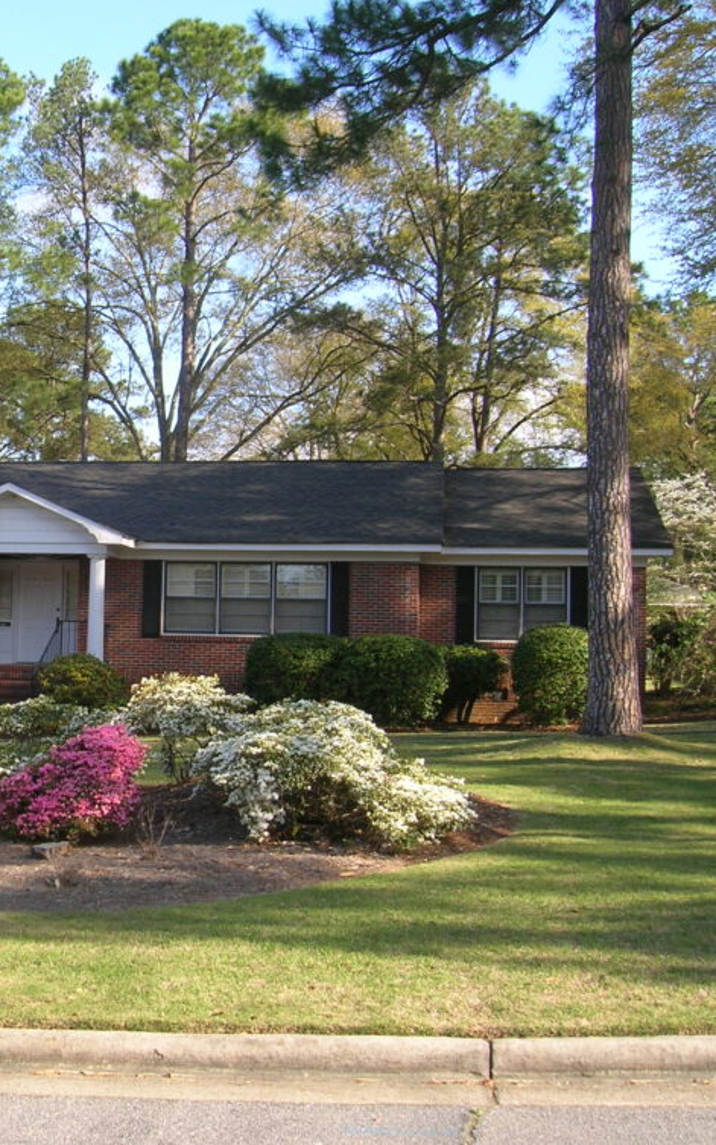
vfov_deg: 41.0
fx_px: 1529
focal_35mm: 49
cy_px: 576
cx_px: 47
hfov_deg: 25.4
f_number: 4.9
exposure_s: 1/113
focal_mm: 5.7
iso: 50
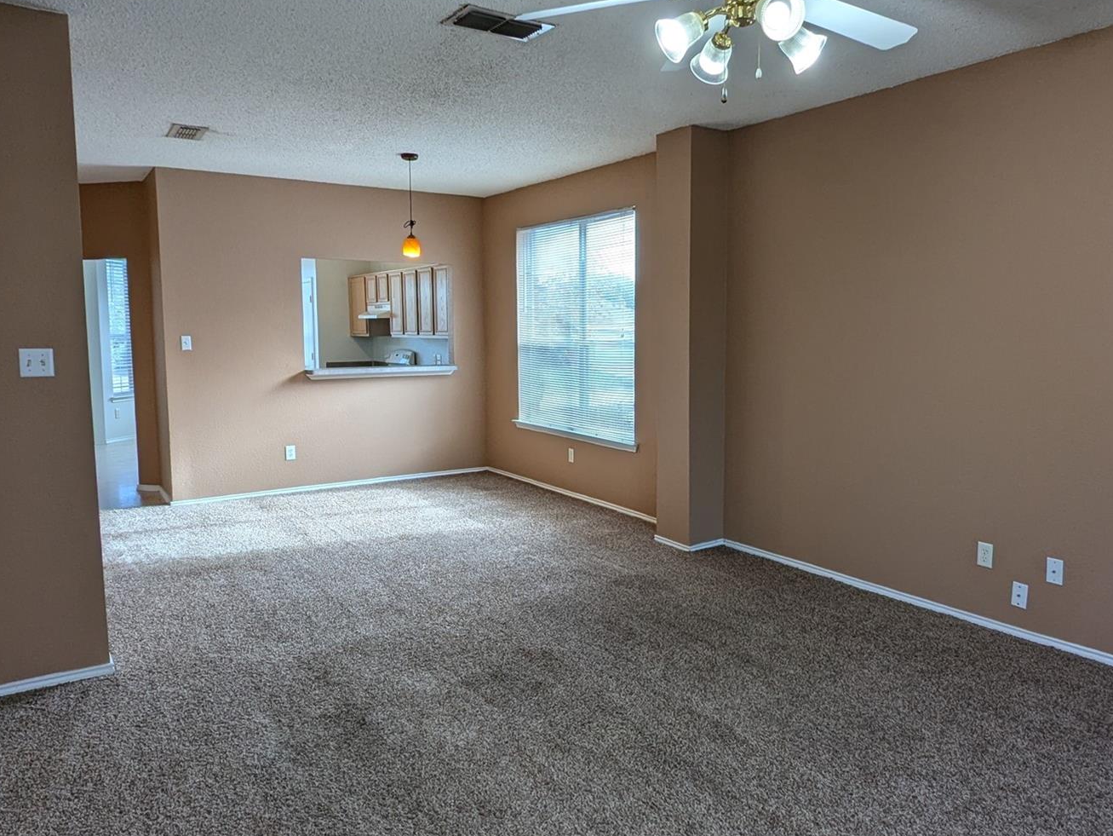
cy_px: 397
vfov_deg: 54.9
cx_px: 601
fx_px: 804
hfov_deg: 69.3
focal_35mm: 25
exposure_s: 1/152
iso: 76
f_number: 2.2
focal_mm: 2.35
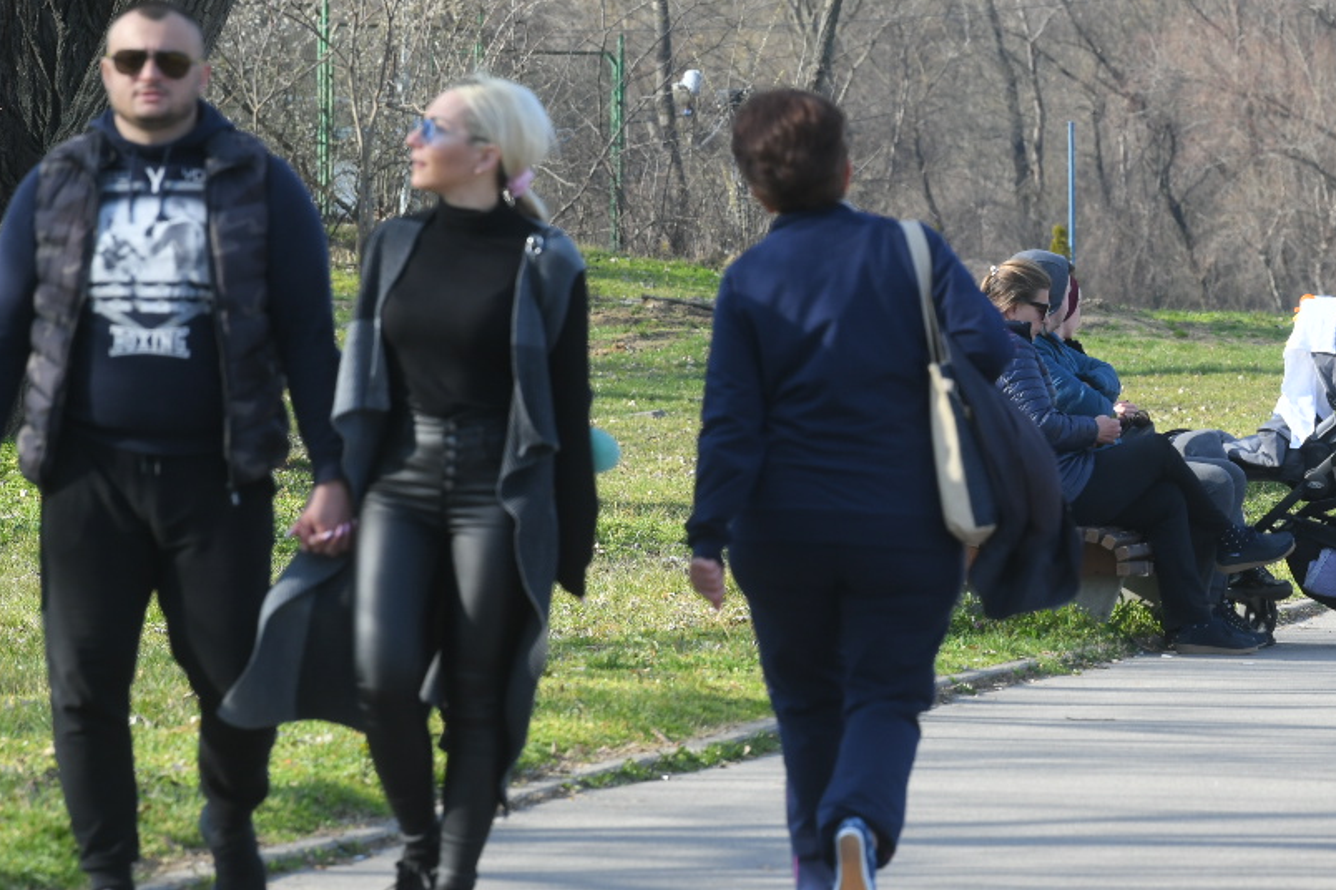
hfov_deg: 5.1
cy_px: 219
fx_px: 14955
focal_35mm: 403
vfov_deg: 3.4
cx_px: 1318
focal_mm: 200
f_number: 9
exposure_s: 1/320
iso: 400
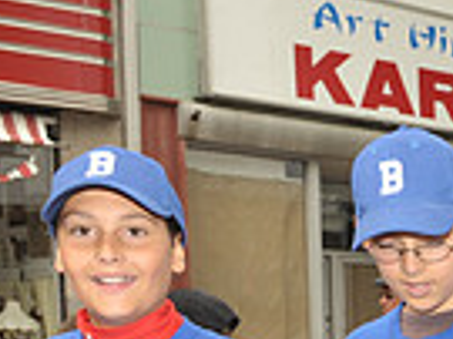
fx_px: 1294
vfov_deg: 13.8
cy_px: 540
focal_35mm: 99
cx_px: 812
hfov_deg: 16.6
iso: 400
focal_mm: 24
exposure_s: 1/250
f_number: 8
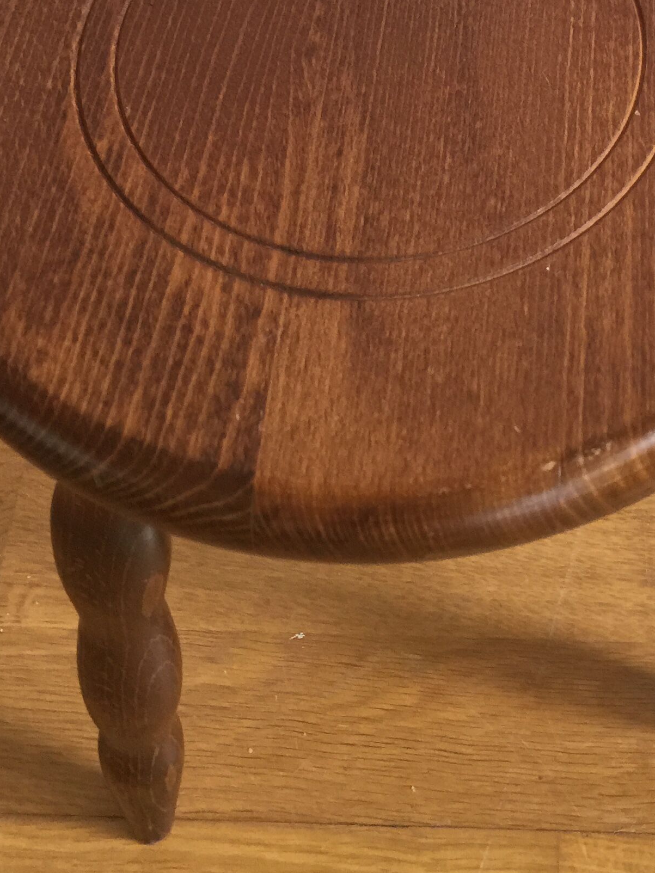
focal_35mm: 59
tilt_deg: -49.4
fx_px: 1489
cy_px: 7
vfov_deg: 30.5
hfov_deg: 24.7
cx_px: 428
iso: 64
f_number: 2.2
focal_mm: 4.15
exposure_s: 1/17
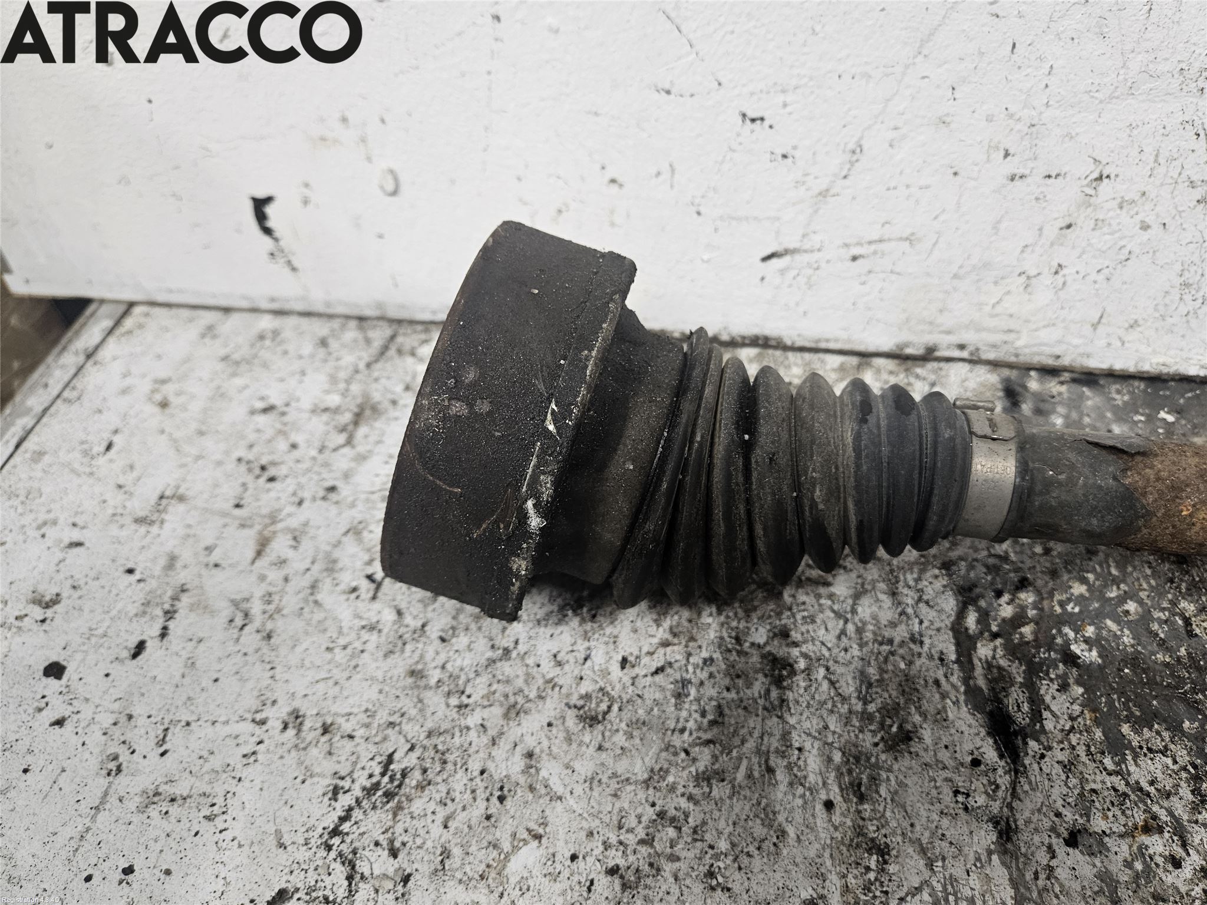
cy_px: 452
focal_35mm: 23
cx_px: 604
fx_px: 802
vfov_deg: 58.9
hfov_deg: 73.9
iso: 320
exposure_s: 1/100
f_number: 1.8
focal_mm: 5.4
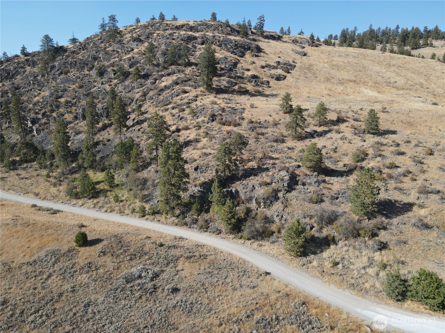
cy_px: 166
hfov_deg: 71.6
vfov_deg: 56.8
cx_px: 222
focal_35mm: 24
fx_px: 309
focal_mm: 4.5
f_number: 2.8
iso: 100
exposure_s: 1/500
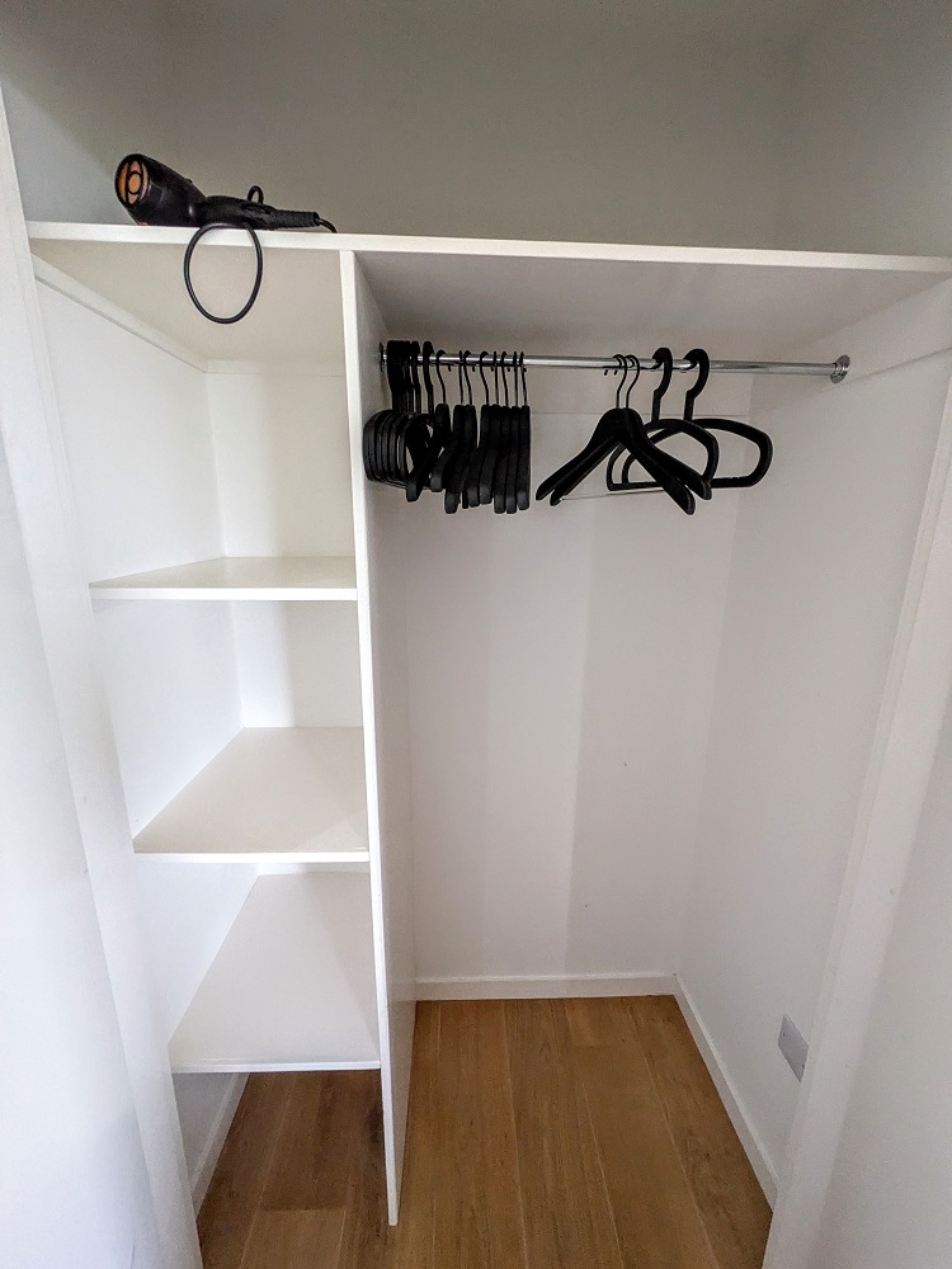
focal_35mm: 14
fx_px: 513
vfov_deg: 102.1
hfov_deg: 85.7
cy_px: 634
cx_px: 476
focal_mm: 1.83
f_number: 2.2
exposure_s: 1/25
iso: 762
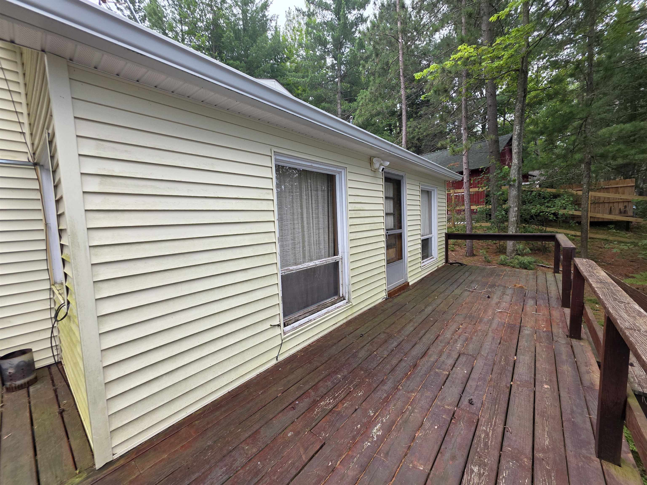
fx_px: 243
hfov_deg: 106.2
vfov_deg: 89.9
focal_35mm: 13
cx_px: 324
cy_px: 242
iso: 80
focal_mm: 2.2
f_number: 1.9
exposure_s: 1/359
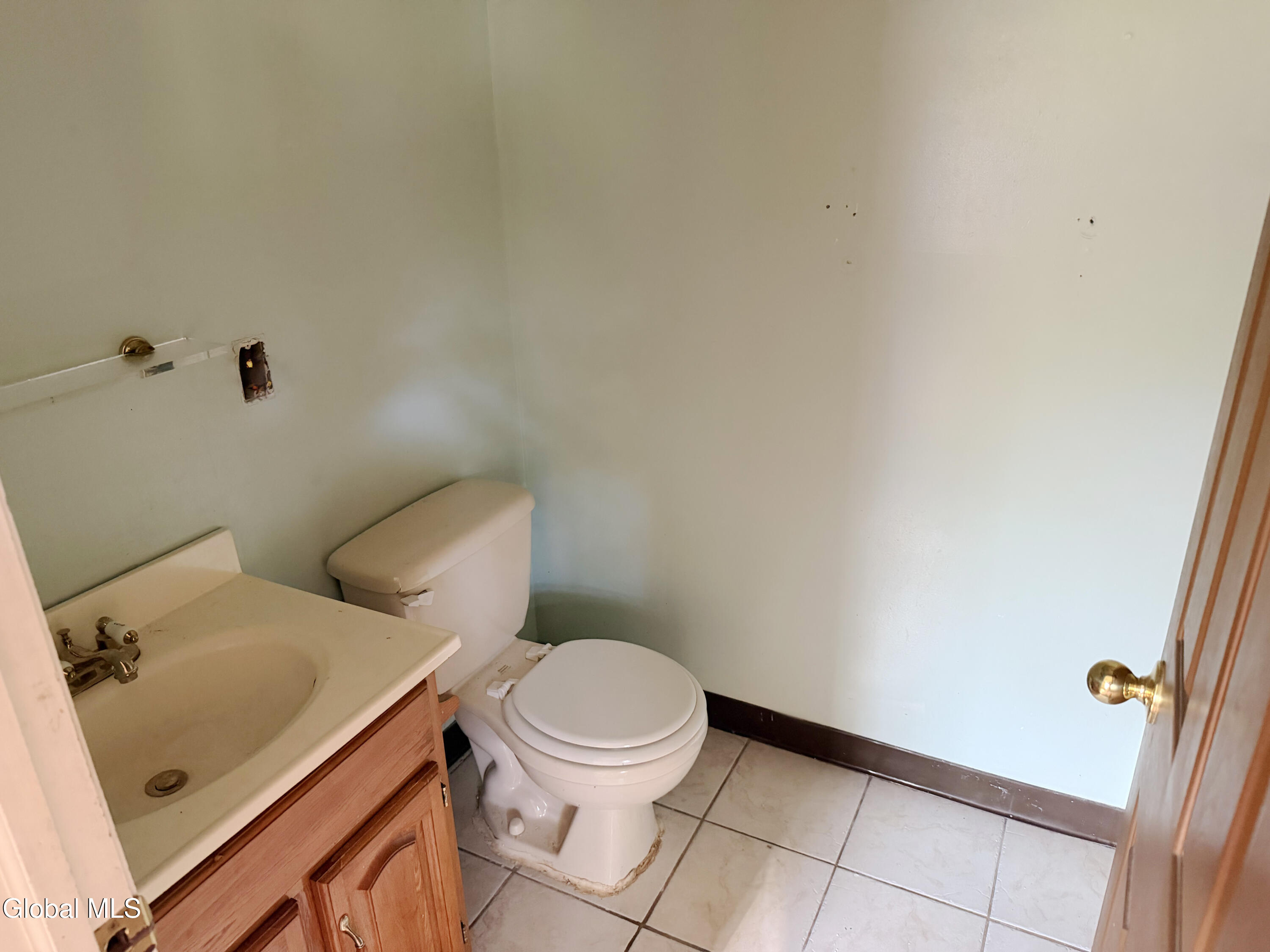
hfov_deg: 71.6
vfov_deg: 56.8
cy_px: 476
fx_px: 881
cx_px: 635
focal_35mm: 24
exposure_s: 1/48
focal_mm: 6.76
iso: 800
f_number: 1.78
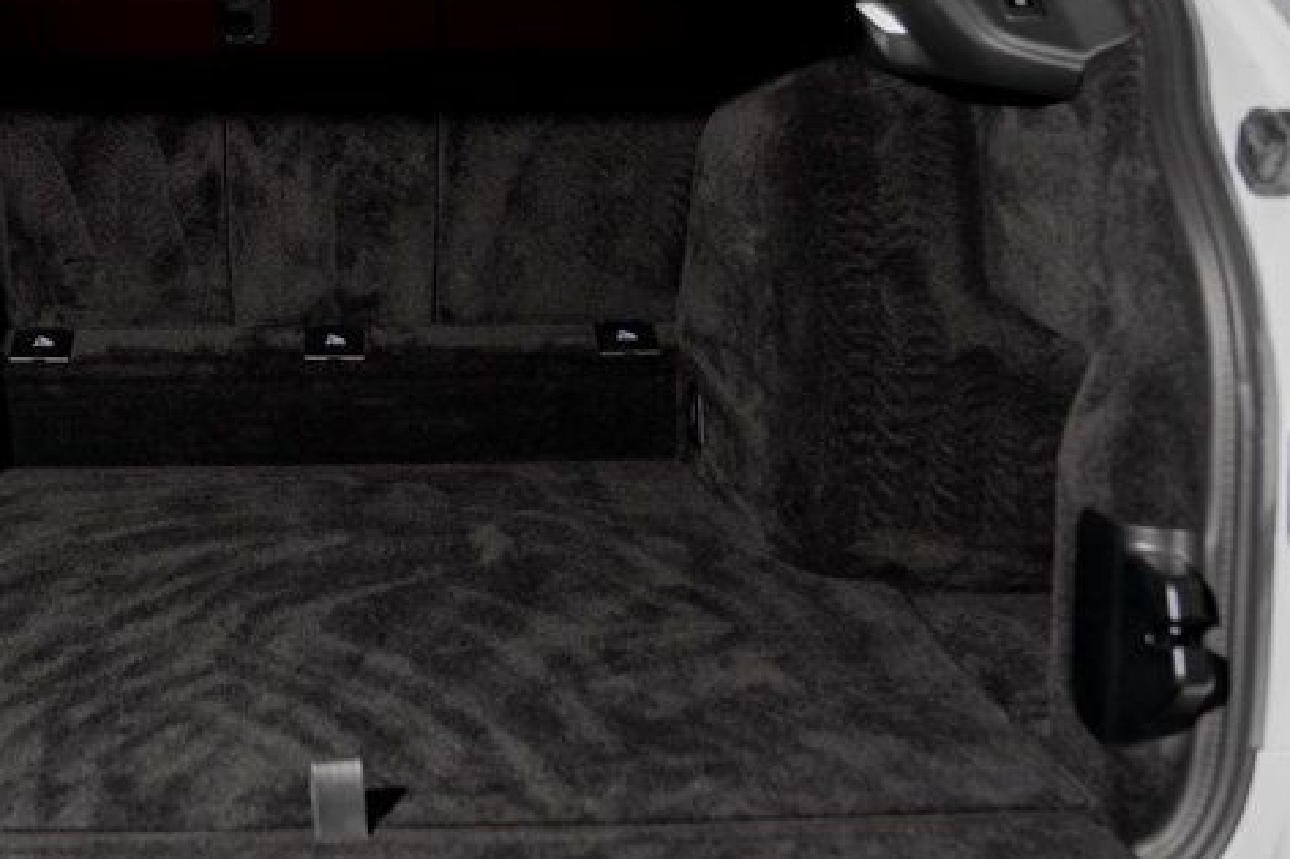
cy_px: 192
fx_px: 1863
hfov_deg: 37.4
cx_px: 344
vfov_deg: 25.6
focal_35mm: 52
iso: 400
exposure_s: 1/125
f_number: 2.8
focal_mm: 24
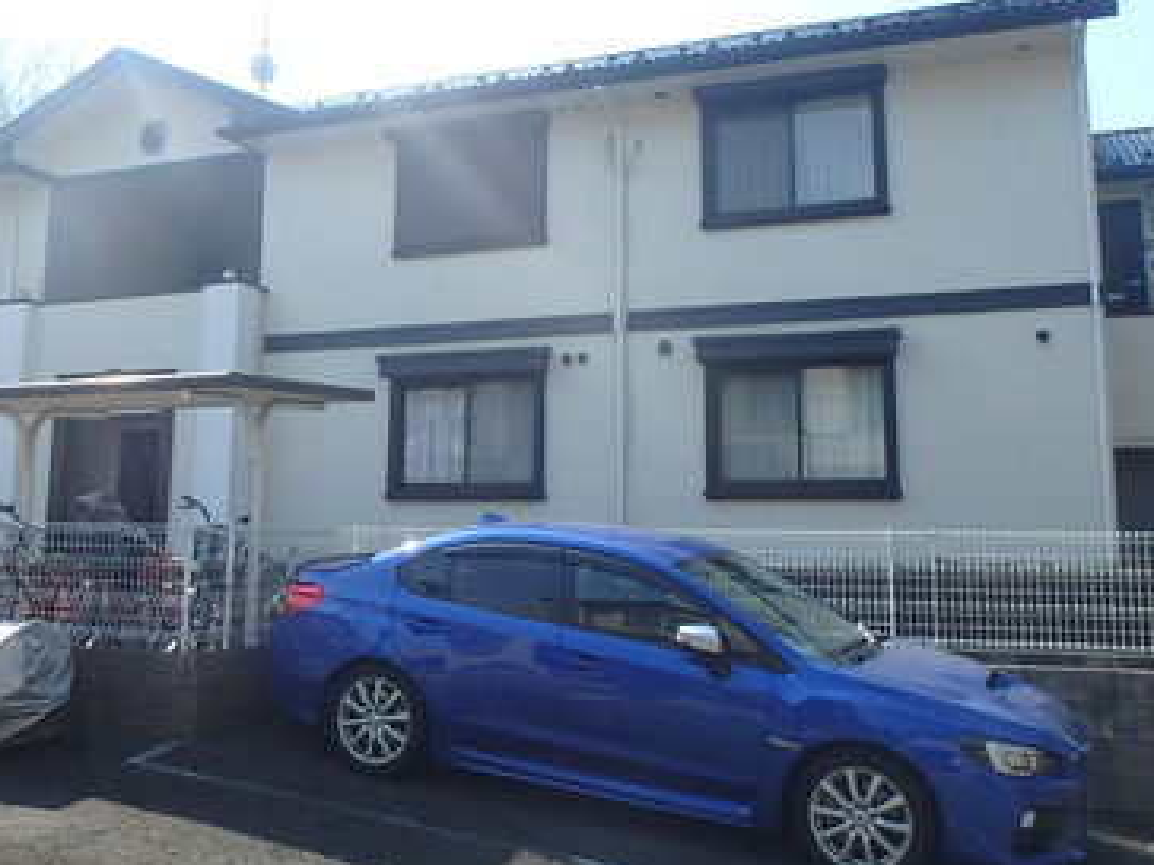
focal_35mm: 37
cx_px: 477
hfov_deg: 49.9
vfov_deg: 38.6
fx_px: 1233
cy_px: 369
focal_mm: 3.7
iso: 125
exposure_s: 1/640
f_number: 3.5
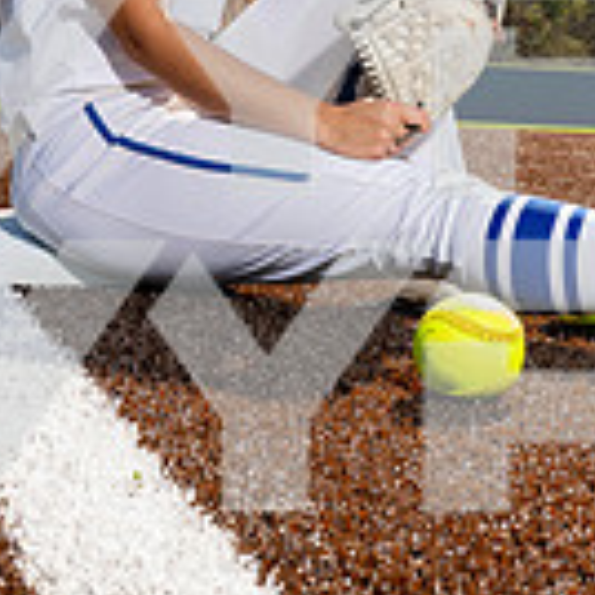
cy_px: 67
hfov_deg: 22.4
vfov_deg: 22.0
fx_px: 1497
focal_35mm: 77
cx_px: 382
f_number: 6.3
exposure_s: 1/250
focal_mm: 27
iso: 100
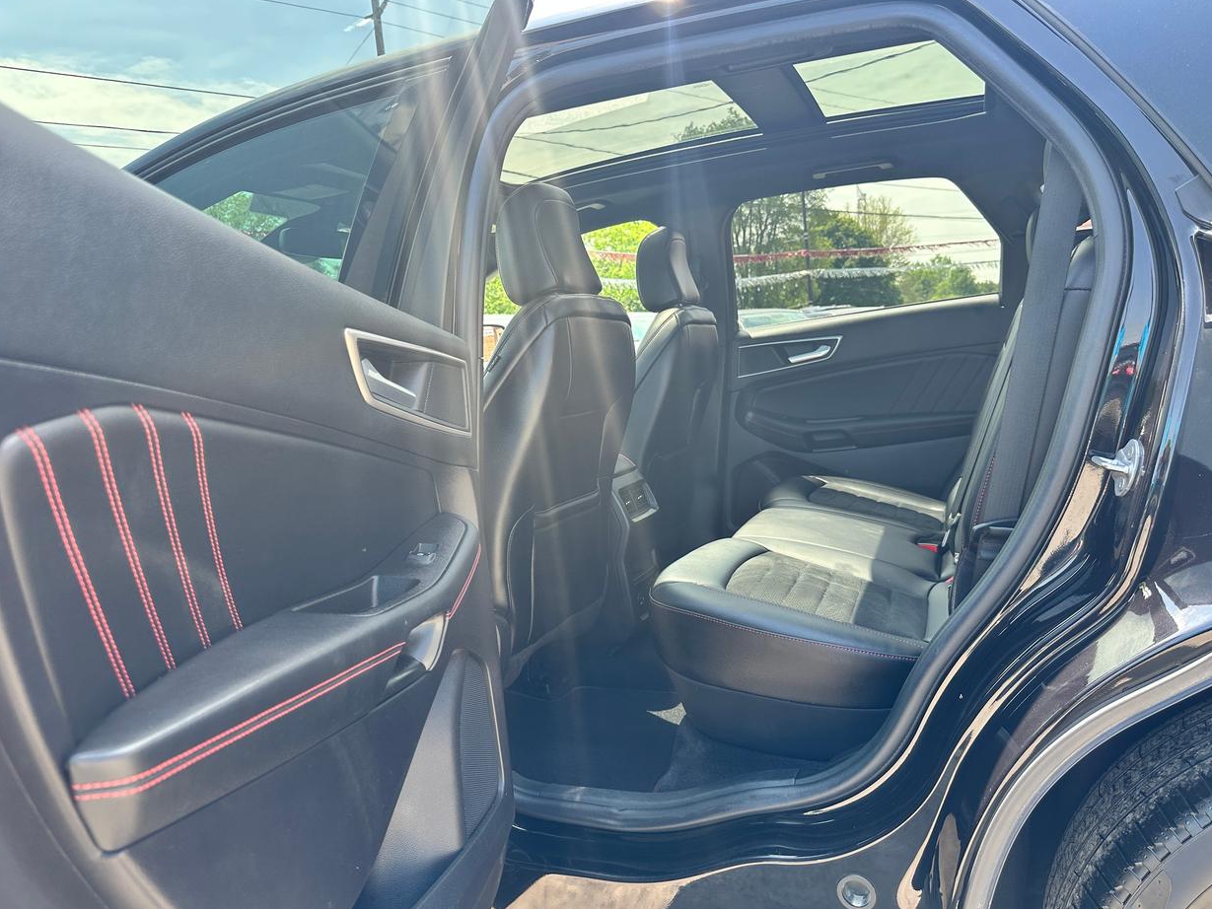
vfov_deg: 54.9
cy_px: 450
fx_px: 875
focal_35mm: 25
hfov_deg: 69.4
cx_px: 622
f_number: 1.78
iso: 80
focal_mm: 6.86
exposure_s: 1/349
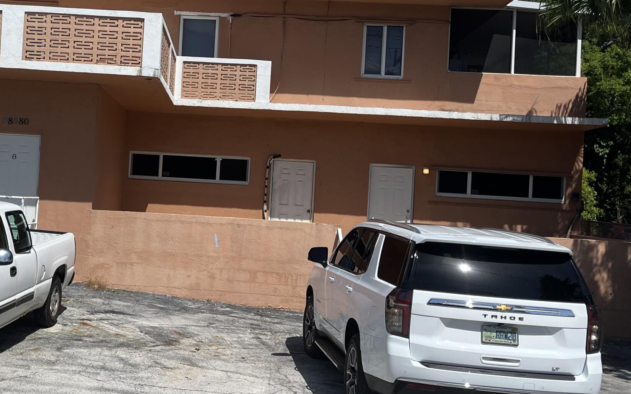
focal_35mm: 50
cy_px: 165
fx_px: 860
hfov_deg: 39.3
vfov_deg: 25.8
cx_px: 164
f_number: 1.6
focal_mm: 5.1
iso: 50
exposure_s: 1/6494
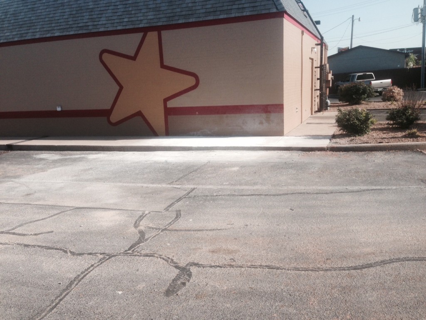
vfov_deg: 42.9
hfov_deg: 55.4
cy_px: 160
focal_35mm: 33
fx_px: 406
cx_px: 213
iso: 50
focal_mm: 4.12
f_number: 2.4
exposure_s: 1/1290
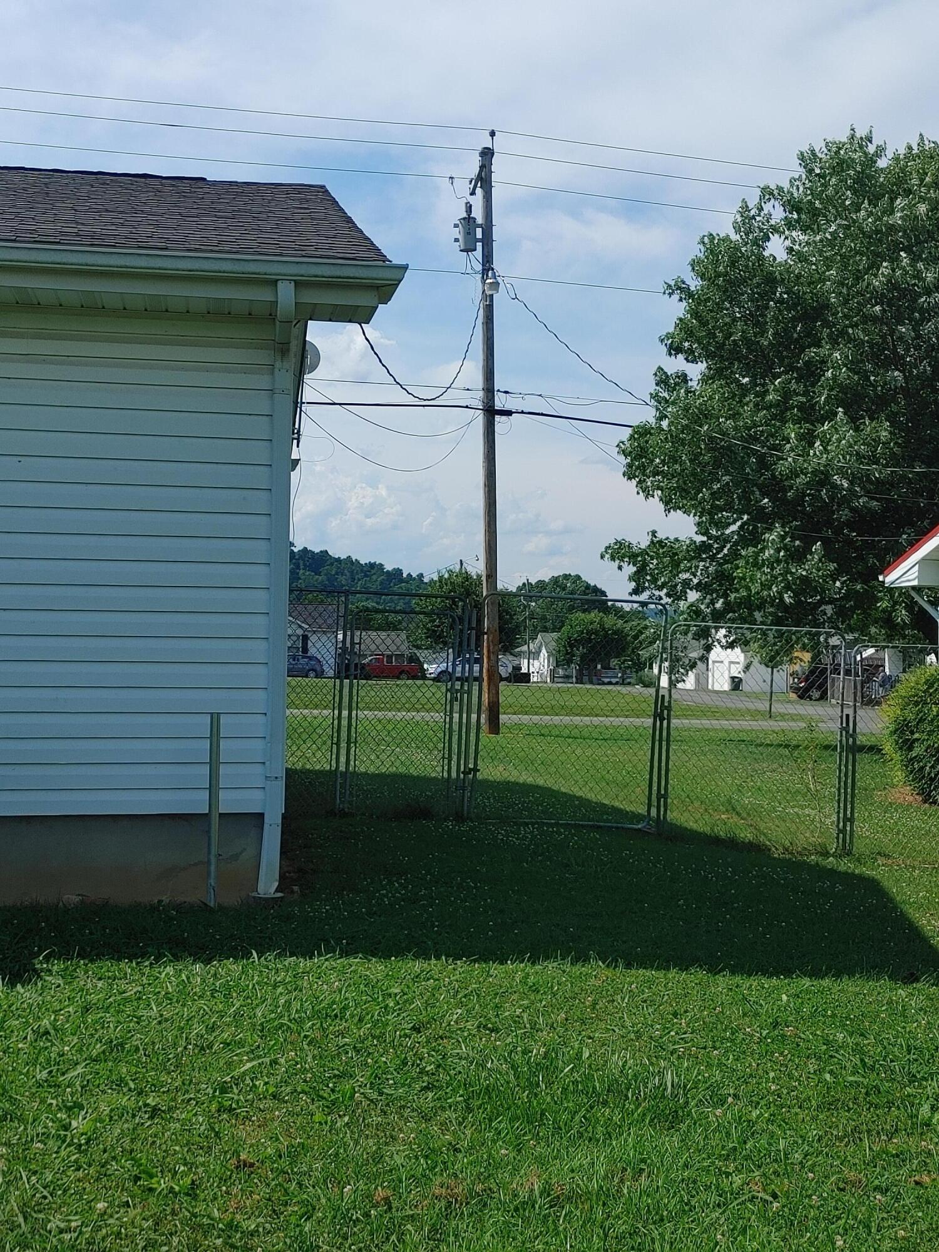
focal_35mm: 44
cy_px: 626
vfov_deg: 42.9
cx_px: 470
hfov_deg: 32.9
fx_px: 1591
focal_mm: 4.81
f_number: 1.8
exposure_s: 1/2941
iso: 50
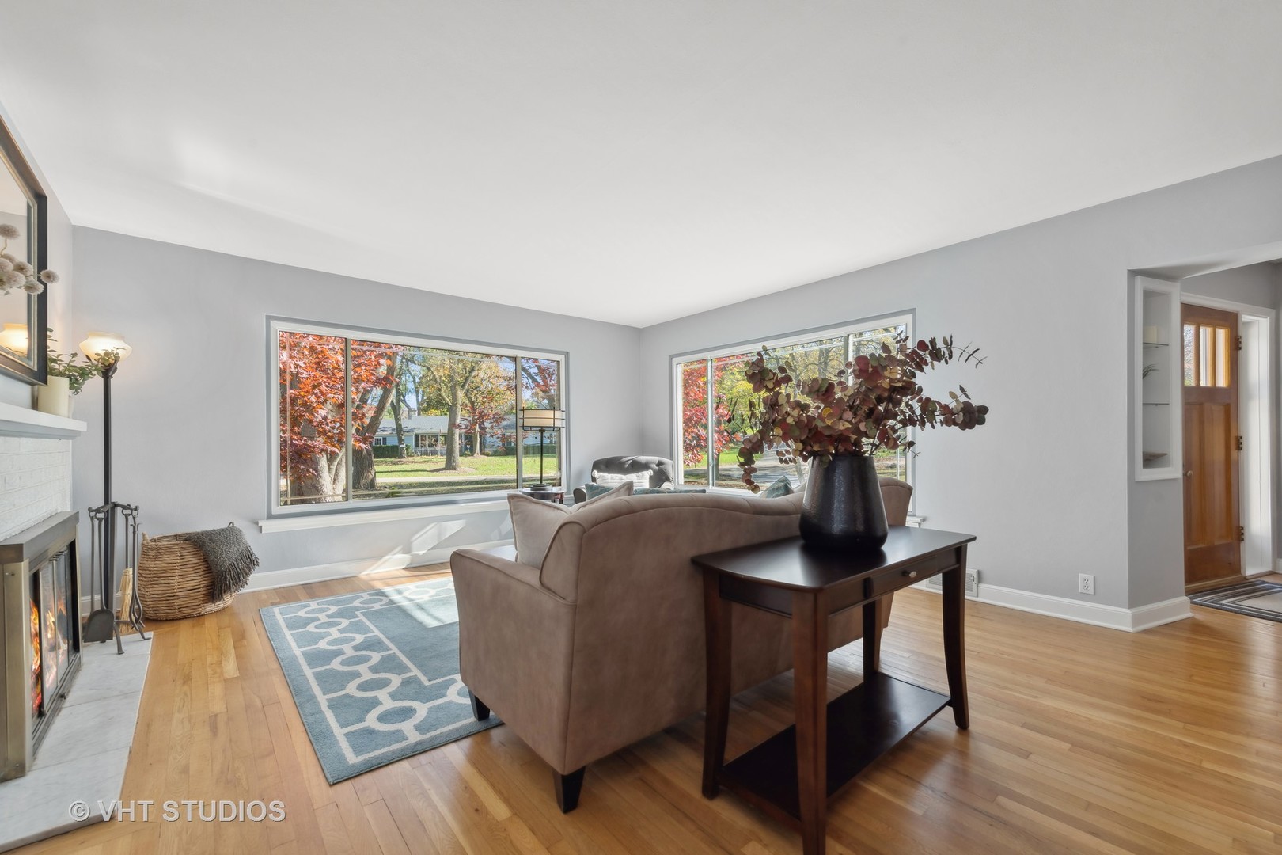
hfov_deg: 104.3
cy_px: 428
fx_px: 499
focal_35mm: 14
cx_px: 641
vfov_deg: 81.2
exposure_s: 1/30
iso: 200
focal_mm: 14
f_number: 9.5
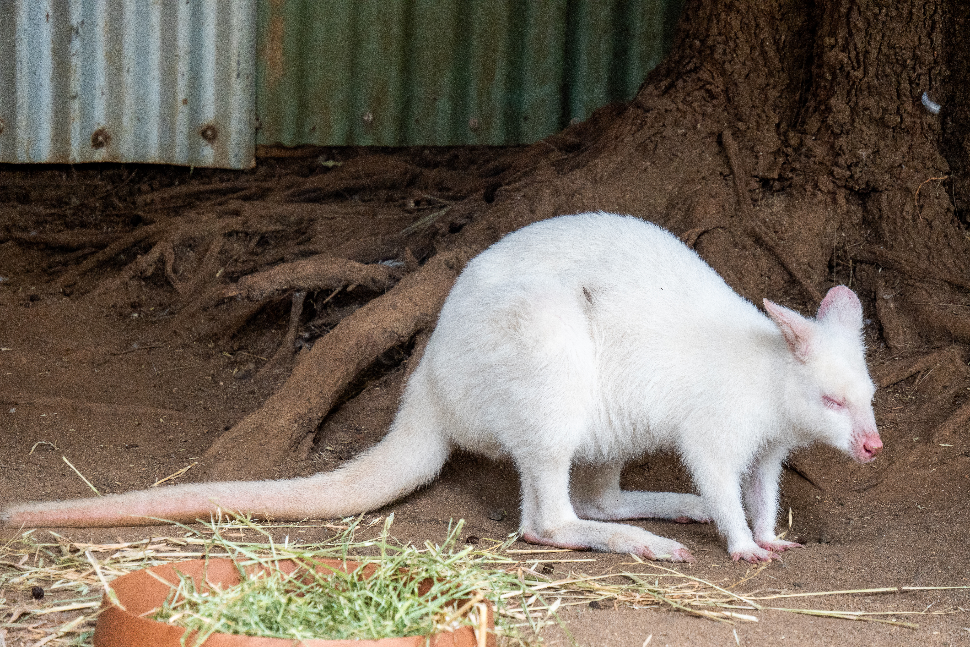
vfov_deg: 7.4
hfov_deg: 11.1
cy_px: 324
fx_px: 5011
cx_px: 485
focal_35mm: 186
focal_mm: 124
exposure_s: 1/200
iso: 1600
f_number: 5.6
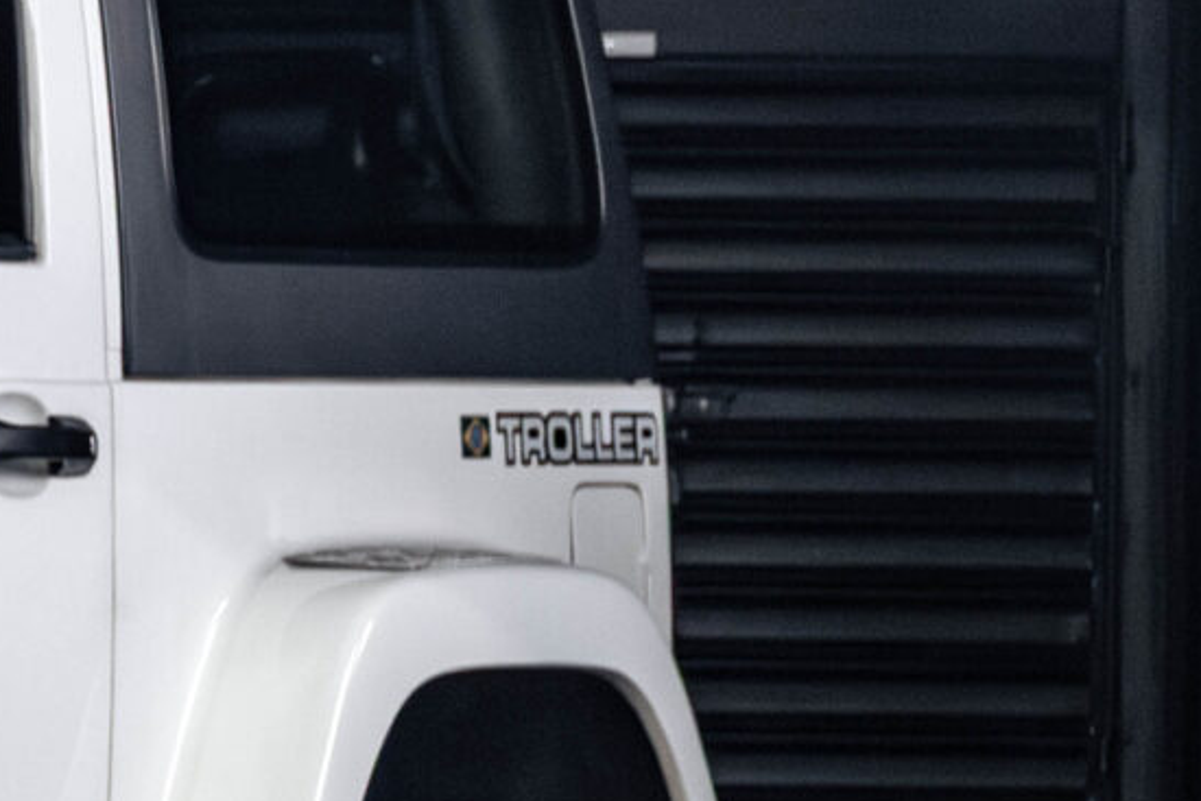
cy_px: 791
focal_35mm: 349
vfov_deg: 3.9
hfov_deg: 5.8
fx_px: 11645
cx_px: -1186
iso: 4000
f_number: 4
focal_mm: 50
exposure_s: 1/80
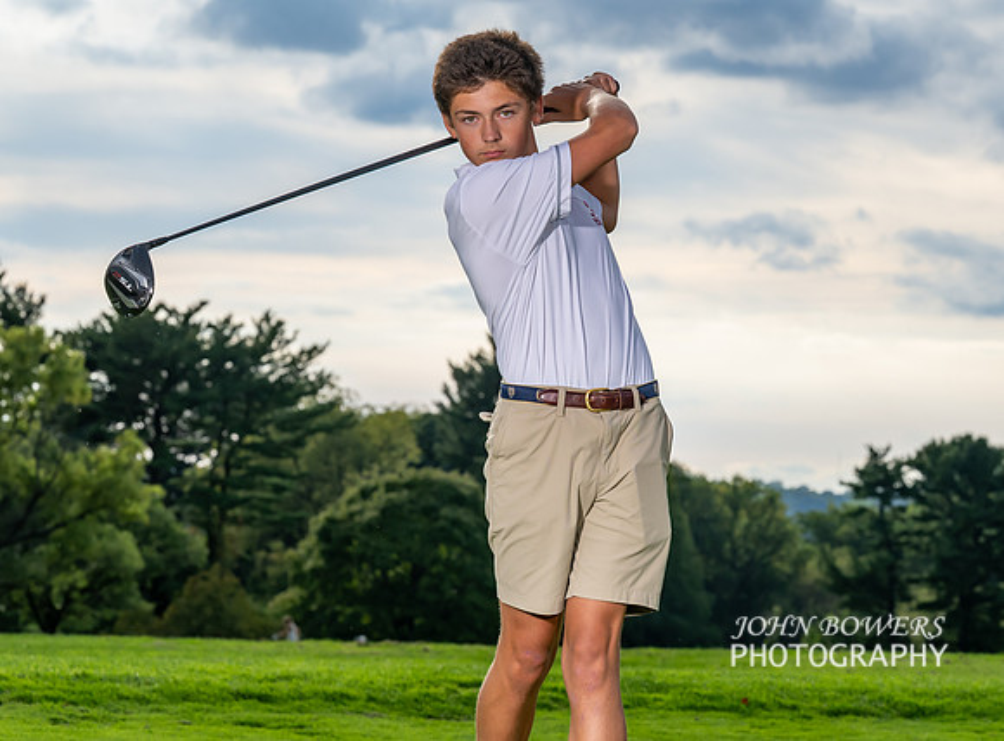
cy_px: 277
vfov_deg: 10.6
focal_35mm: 139
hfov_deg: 14.3
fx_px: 4006
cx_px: 553
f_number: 6.3
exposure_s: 1/500
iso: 160
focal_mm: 77
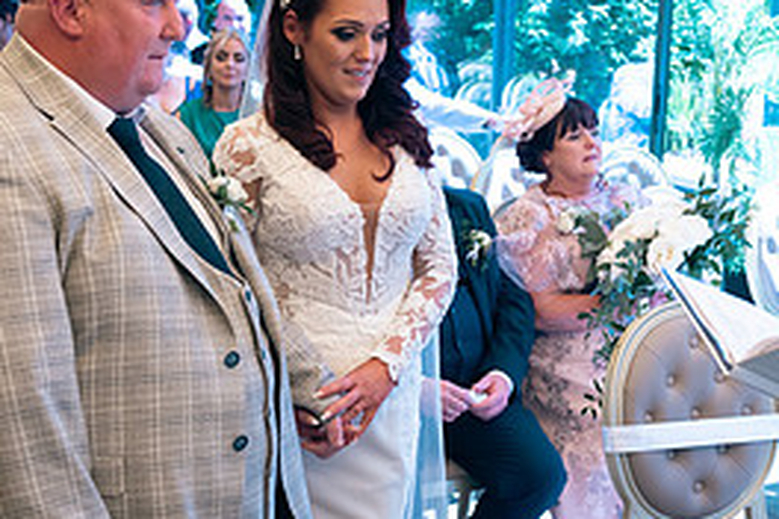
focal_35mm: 68
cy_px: 226
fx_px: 1471
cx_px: 549
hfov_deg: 29.3
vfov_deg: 20.0
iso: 250
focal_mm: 31
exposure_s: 1/250
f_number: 3.5
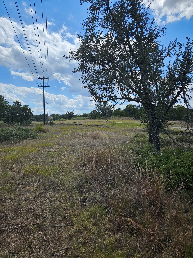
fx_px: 171
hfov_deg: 58.9
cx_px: 96
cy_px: 129
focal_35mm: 23
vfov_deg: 73.9
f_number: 1.8
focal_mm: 5.4
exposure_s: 1/2497
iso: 25
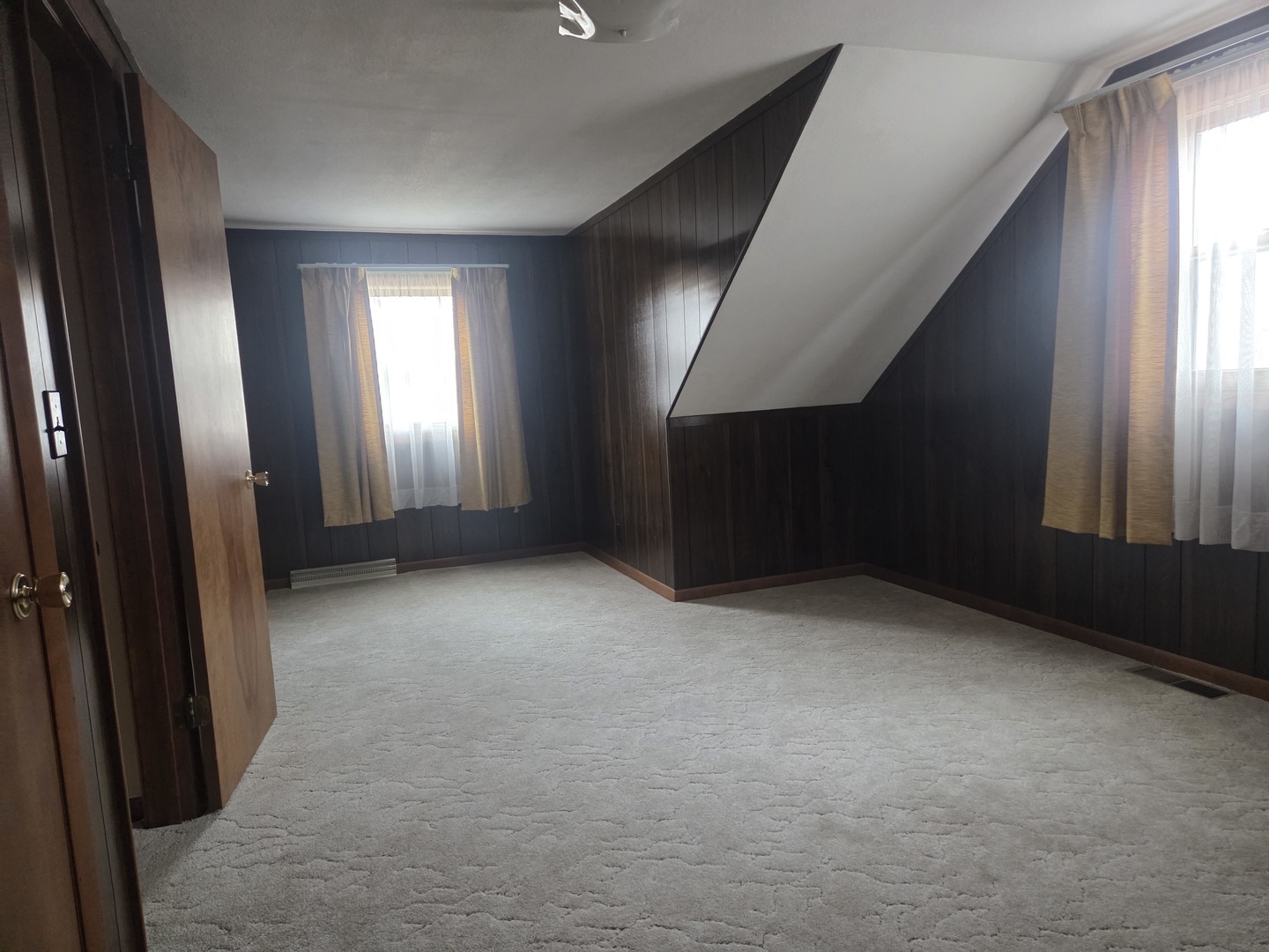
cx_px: 634
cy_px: 476
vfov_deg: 58.9
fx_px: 843
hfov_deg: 73.9
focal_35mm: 23
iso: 640
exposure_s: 1/120
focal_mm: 5.4
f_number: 1.8
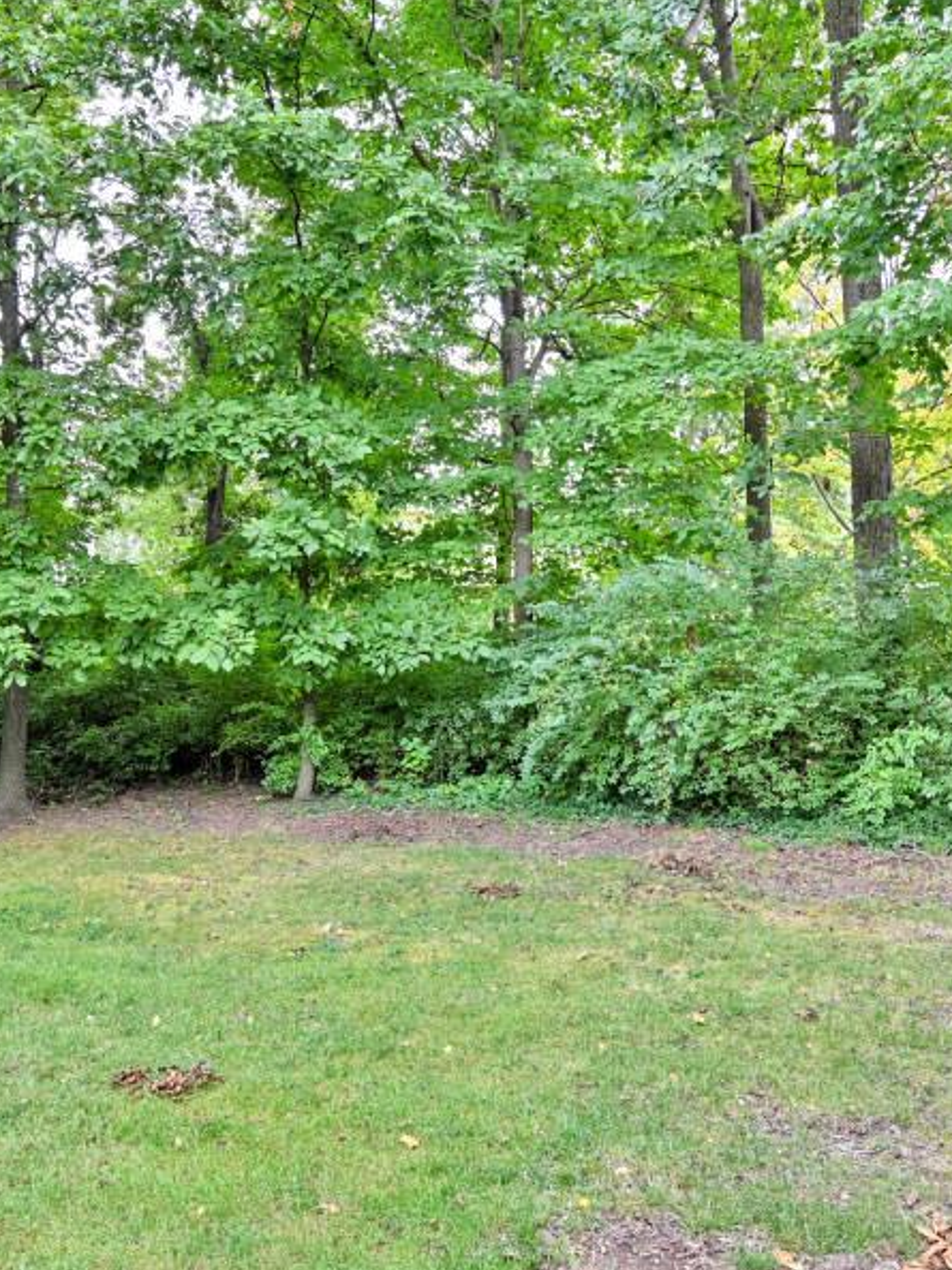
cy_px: 611
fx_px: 1248
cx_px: 494
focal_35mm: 34
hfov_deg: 41.8
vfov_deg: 54.0
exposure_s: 1/250
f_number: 4
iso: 280
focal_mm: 14
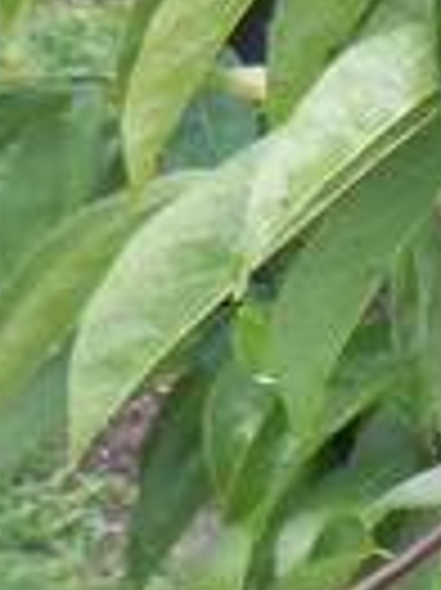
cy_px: 613
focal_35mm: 183
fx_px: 3114
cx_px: 990
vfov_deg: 10.7
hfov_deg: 7.6
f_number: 3.5
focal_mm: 5.4
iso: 250
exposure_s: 1/60
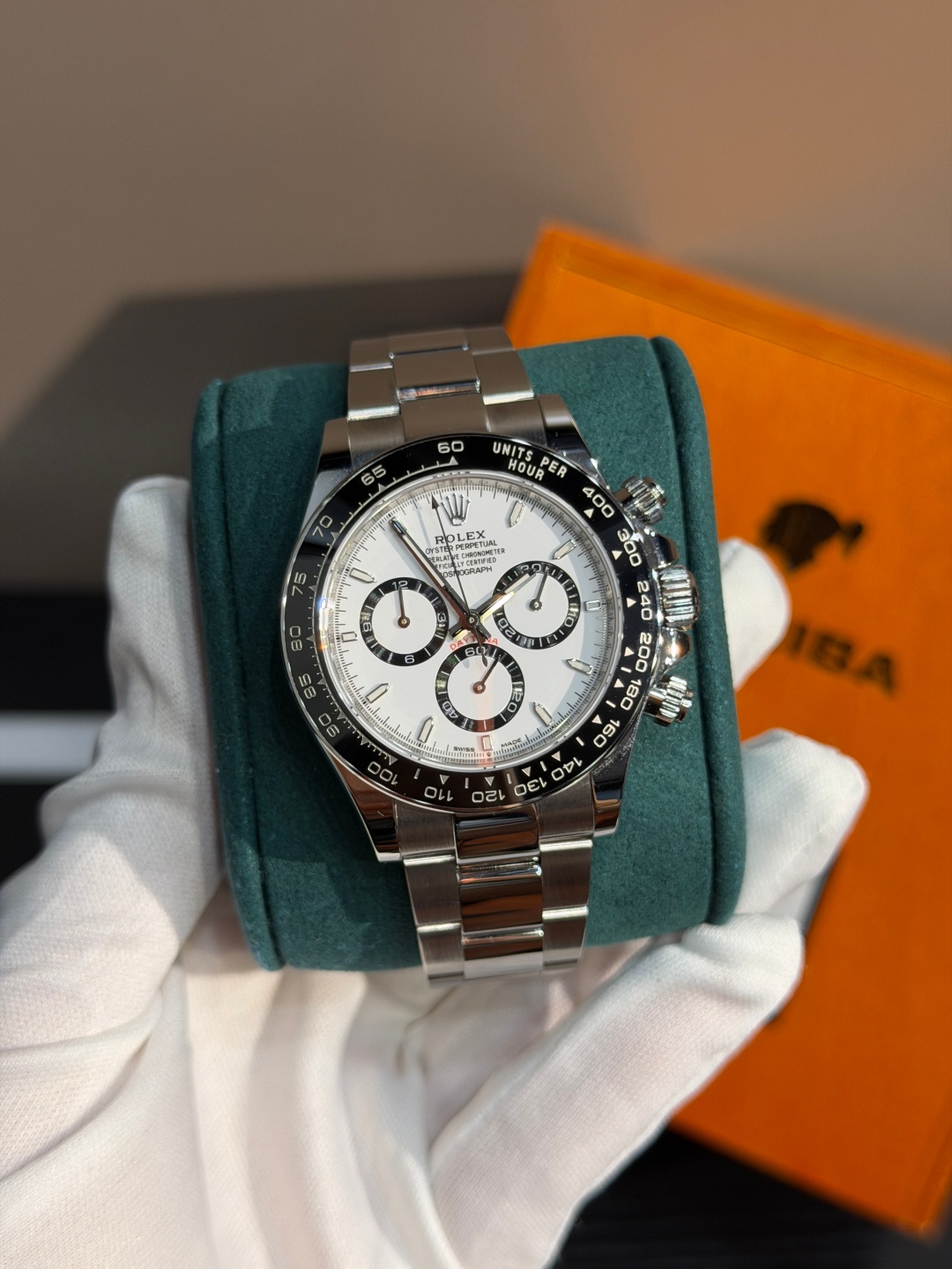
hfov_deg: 30.3
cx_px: 476
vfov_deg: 39.7
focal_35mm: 48
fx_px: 1760
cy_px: 634
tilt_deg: -50.0
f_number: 1.78
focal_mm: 6.76
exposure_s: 1/100
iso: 50
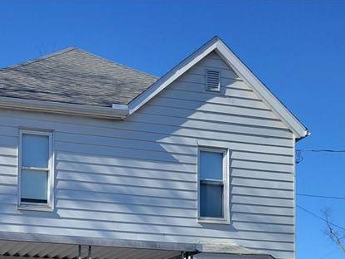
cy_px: 317
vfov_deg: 21.2
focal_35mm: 64
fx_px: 638
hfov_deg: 29.2
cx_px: 41
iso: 40
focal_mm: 5.4
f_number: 1.8
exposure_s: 1/1834
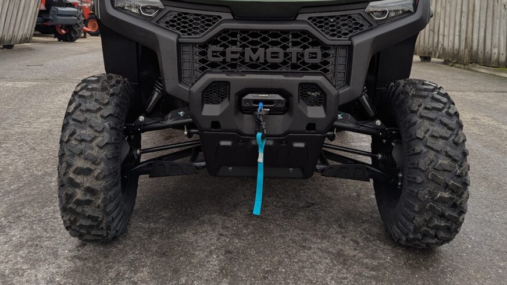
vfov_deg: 29.4
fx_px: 524
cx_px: 242
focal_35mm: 39
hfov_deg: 51.6
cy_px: 42
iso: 43
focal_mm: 6.81
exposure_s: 1/168
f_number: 1.85
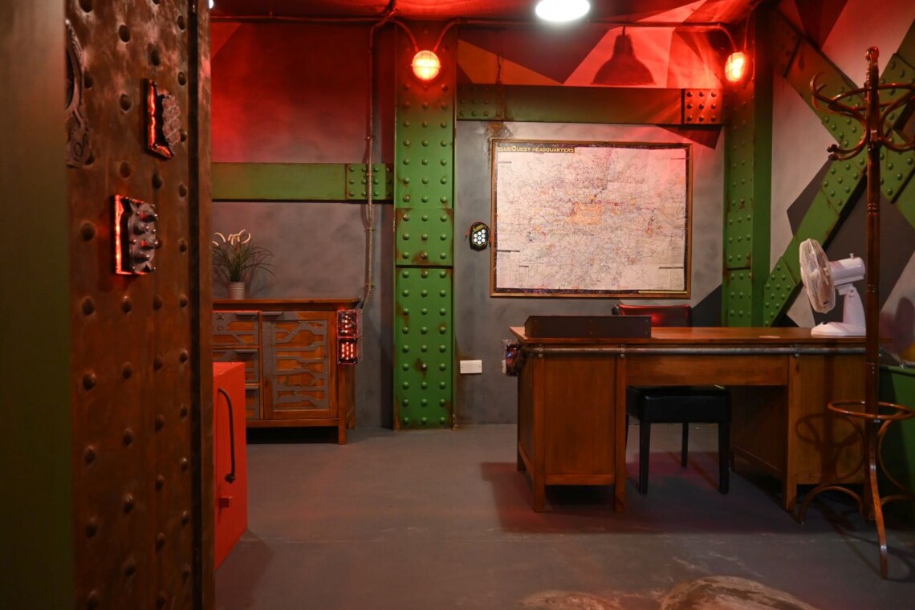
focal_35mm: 24
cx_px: 458
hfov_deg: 73.7
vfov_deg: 53.1
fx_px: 610
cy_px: 305
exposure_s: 1/25
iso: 1600
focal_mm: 16
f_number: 3.5
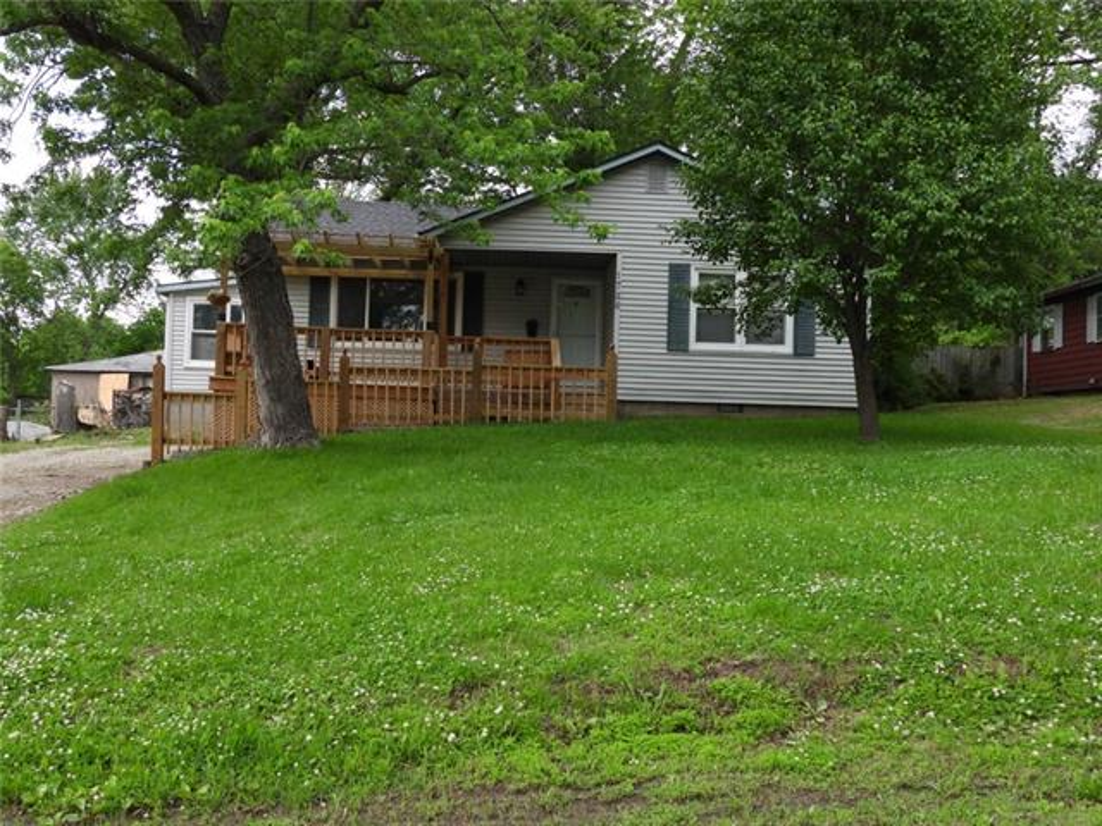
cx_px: 551
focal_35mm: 35
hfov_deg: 52.6
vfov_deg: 40.7
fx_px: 1114
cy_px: 413
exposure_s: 1/400
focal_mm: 6.2
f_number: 3.2
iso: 100
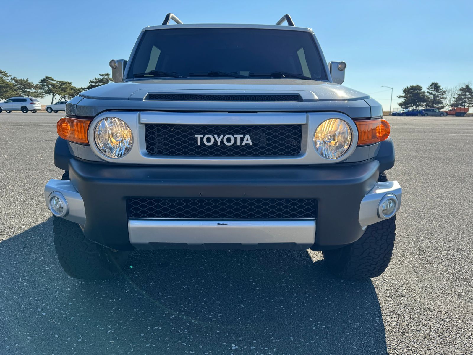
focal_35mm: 24
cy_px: 178
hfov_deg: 71.6
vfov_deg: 56.8
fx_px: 328
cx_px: 236
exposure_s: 1/2174
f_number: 1.78
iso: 80
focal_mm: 6.76
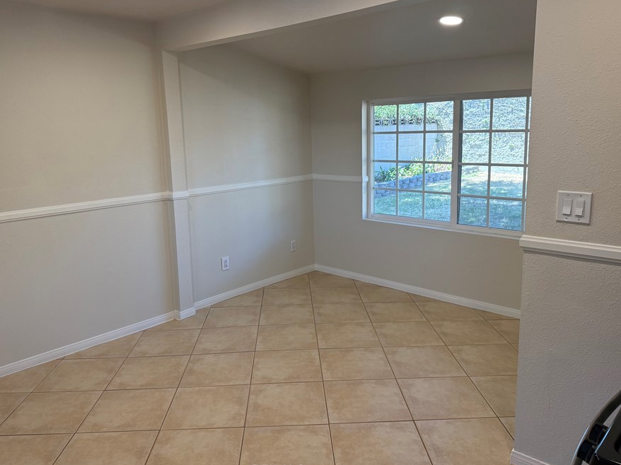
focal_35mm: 28
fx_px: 502
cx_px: 295
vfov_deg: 49.7
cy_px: 210
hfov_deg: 63.4
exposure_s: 1/228
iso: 160
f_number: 1.78
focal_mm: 6.76
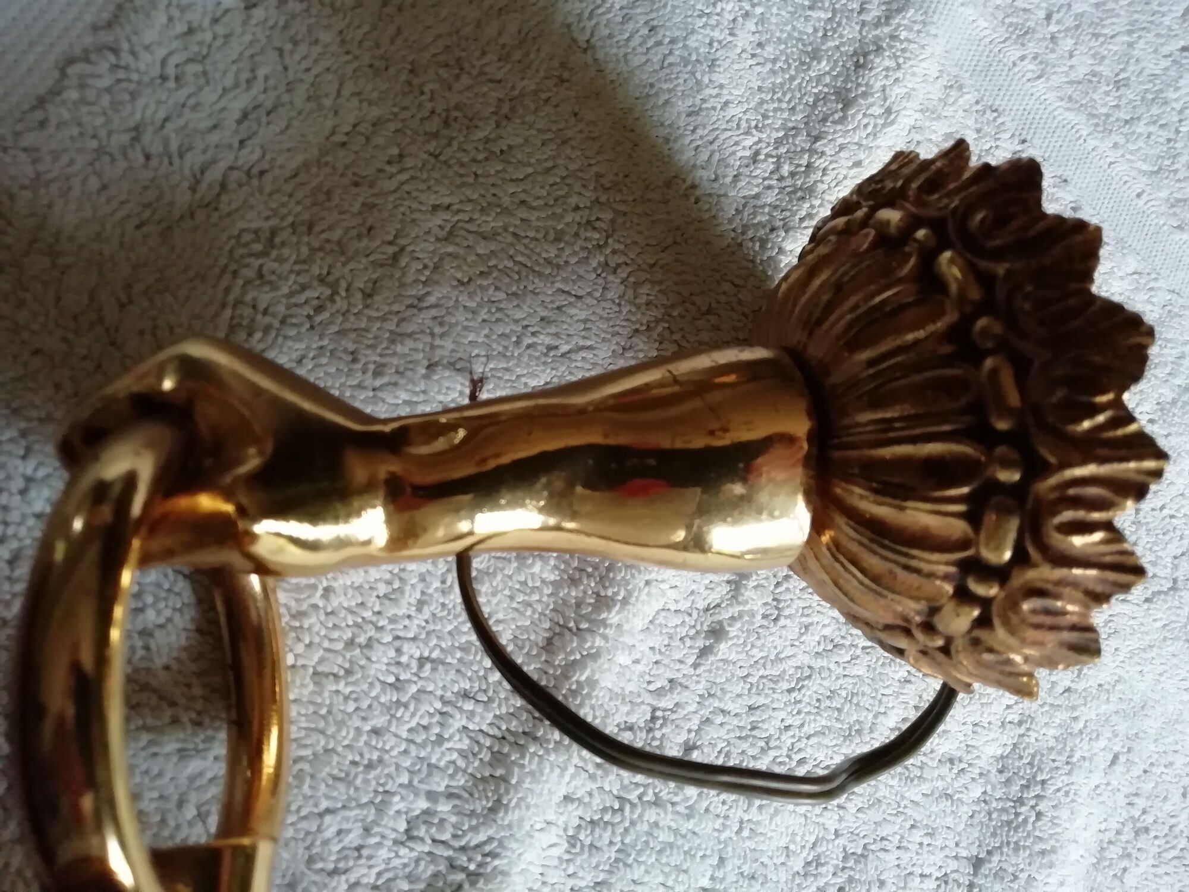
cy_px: 446
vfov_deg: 53.1
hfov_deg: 67.3
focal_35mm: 26
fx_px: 893
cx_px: 594
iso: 320
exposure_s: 1/33.3
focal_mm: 3.46
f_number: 2.2
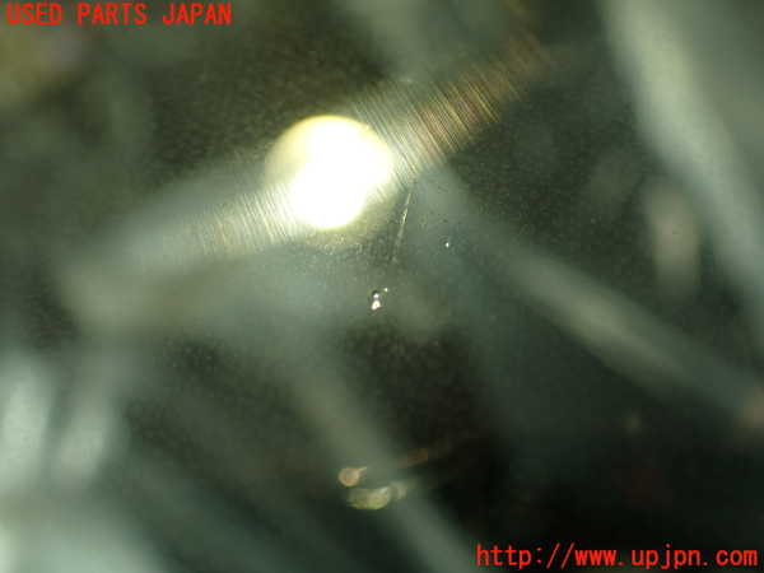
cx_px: 382
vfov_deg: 39.7
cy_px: 286
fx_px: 795
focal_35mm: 36
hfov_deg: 51.4
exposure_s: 1/50
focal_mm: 6.37
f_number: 2.5
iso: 200
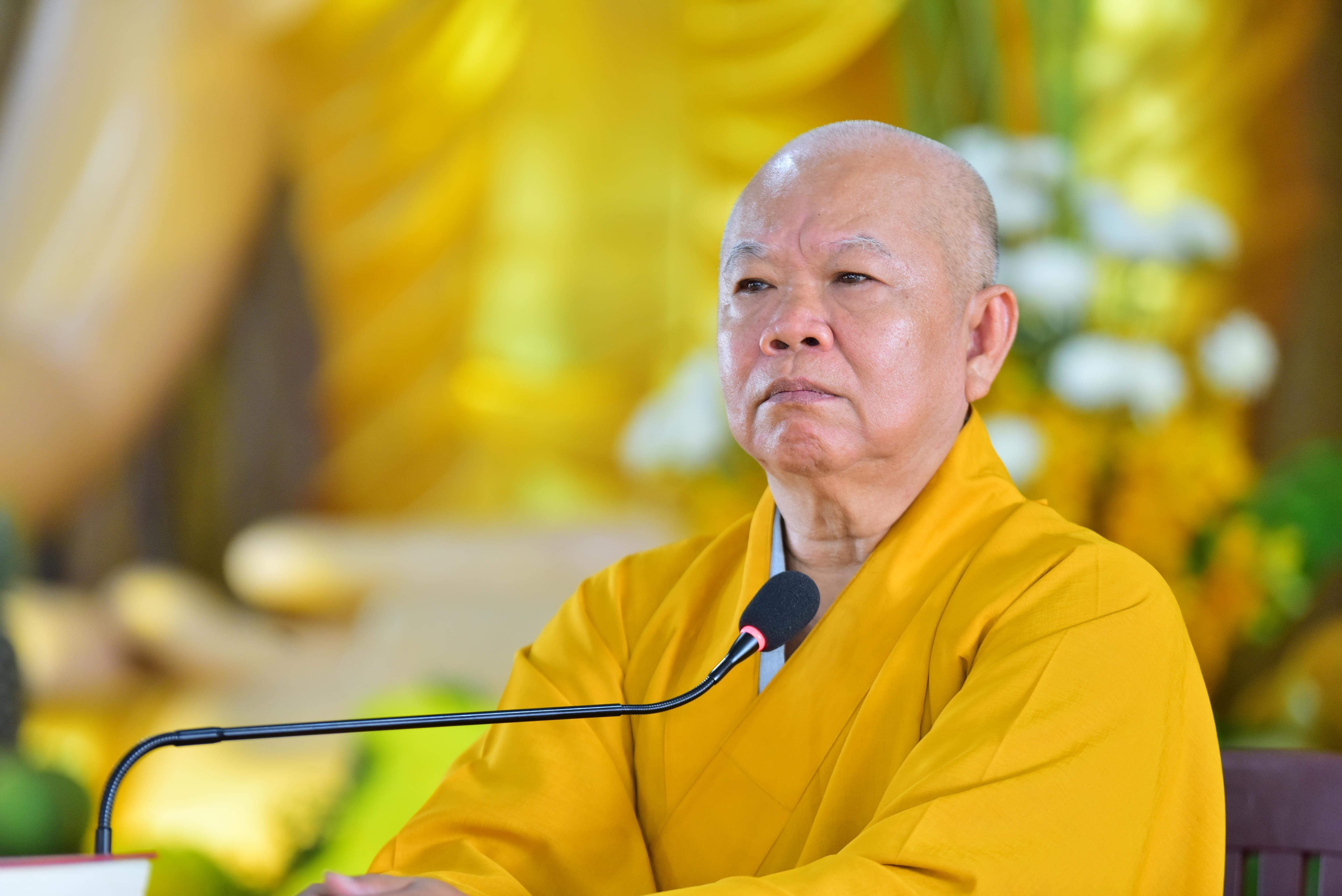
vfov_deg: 8.6
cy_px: 448
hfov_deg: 12.8
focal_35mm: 160
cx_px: 671
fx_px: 5965
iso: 1000
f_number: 3.2
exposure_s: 1/125
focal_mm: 160
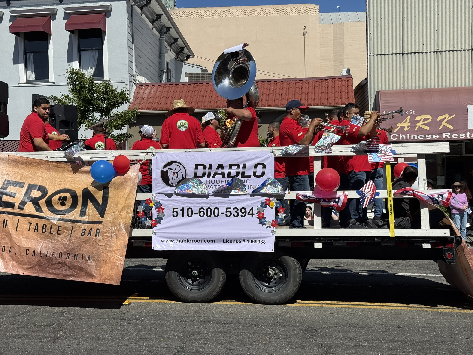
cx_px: 236
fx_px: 656
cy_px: 178
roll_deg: +0.4
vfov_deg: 30.3
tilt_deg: +1.2
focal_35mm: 48
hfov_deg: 39.7
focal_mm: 6.76
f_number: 1.78
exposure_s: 1/7874
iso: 64
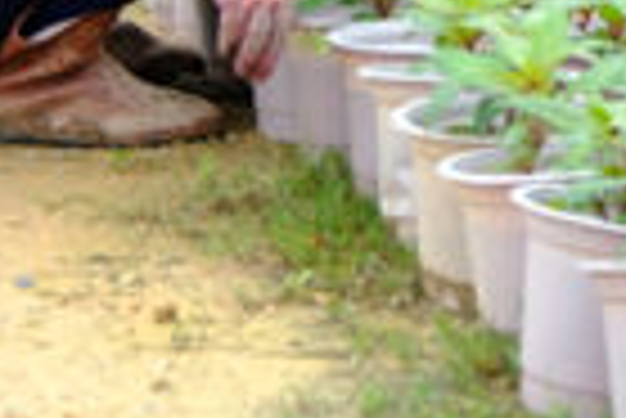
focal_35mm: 198
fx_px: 3447
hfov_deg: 10.1
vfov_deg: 6.8
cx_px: 919
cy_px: -378
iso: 640
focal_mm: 34.2
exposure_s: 1/800
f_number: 4
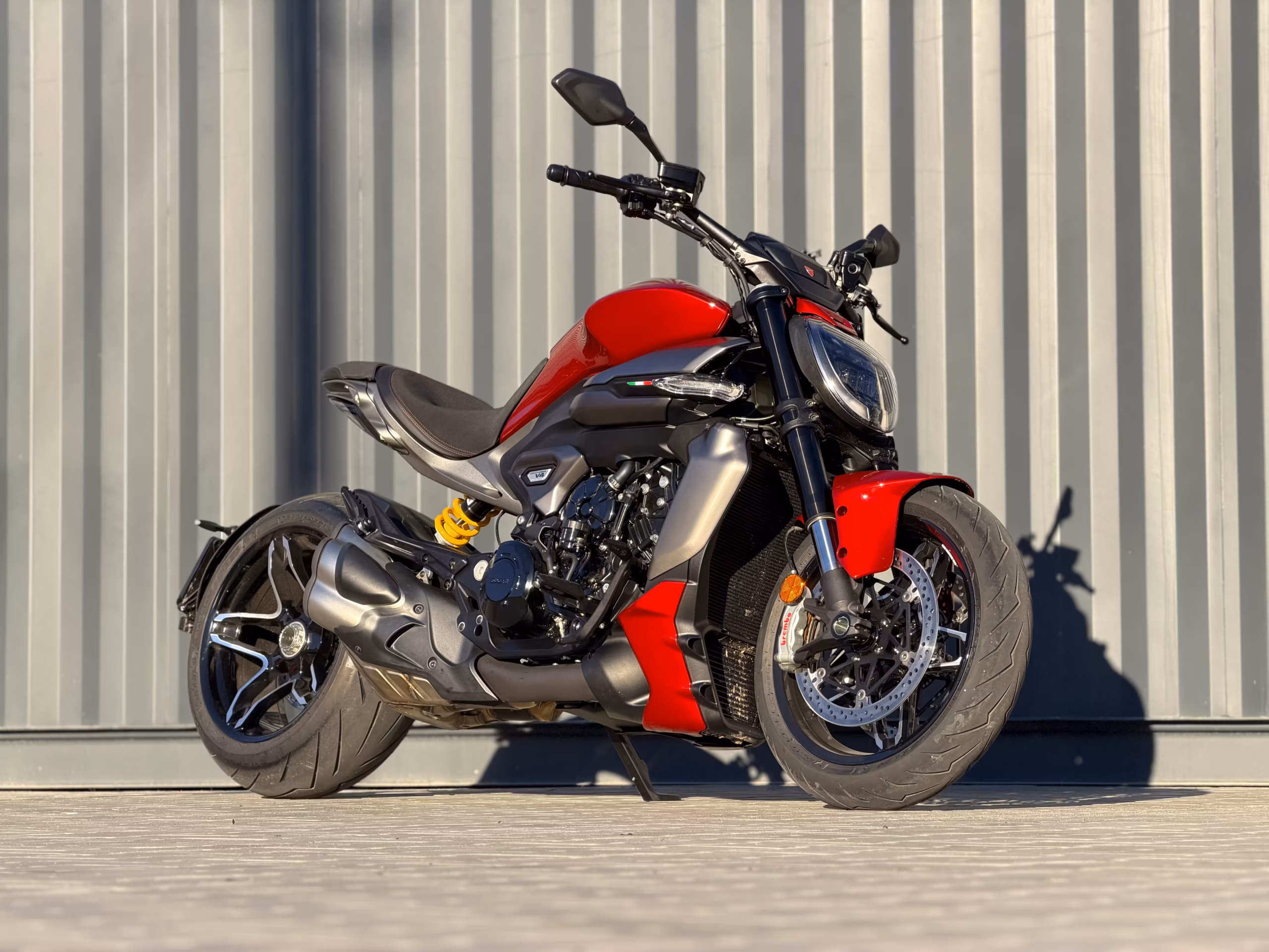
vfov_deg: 14.8
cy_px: 476
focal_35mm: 100
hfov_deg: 19.6
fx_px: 3666
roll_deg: +0.4
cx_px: 634
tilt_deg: +5.3
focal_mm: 16.89
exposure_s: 1/596
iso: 50
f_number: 2.8
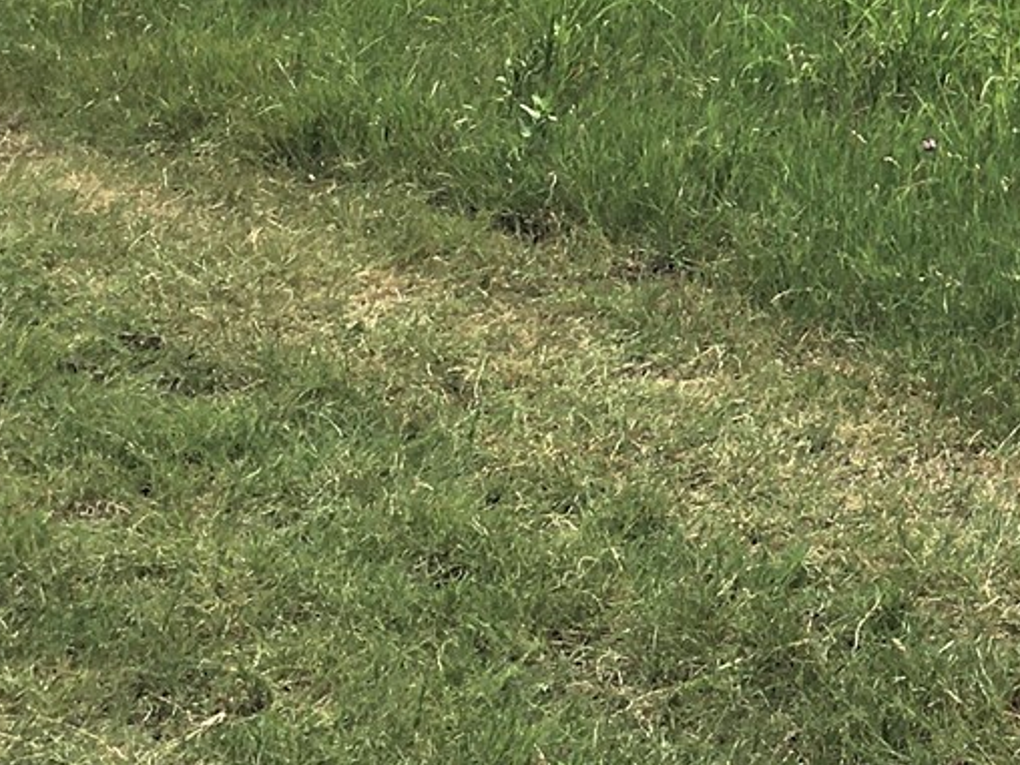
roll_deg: +1.1
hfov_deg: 15.6
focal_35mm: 117
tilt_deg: +0.5
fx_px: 3448
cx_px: 1478
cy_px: -293
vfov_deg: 12.2
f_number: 2.2
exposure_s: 1/2481
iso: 25
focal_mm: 4.15
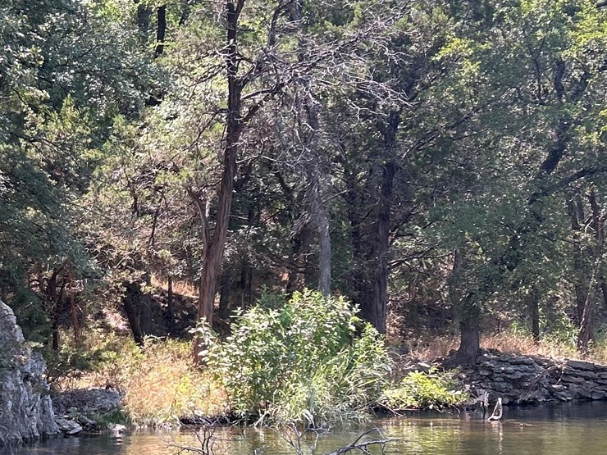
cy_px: 344
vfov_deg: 20.3
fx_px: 1263
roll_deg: +1.3
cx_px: 146
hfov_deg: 26.7
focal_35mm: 72
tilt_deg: -0.3
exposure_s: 1/461
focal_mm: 5.7
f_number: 1.5
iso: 50
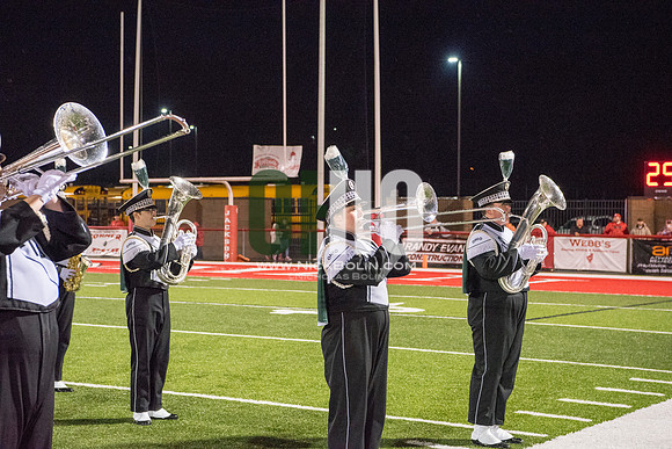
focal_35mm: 70
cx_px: 336
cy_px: 224
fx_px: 1307
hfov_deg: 28.8
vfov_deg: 19.5
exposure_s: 1/320
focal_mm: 70
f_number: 5.6
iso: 5000
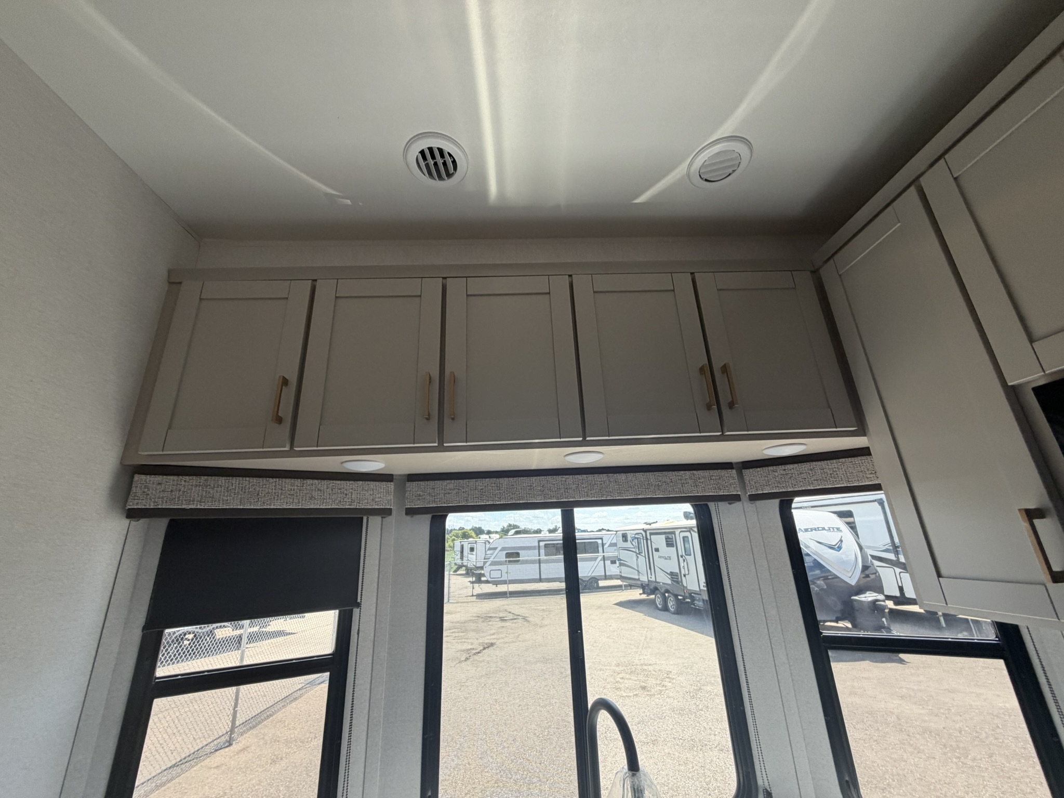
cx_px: 532
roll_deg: +3.4
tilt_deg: +21.7
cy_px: 399
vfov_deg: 85.7
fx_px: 430
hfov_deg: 102.1
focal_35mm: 14
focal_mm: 2.22
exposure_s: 1/121
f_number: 2.2
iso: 100
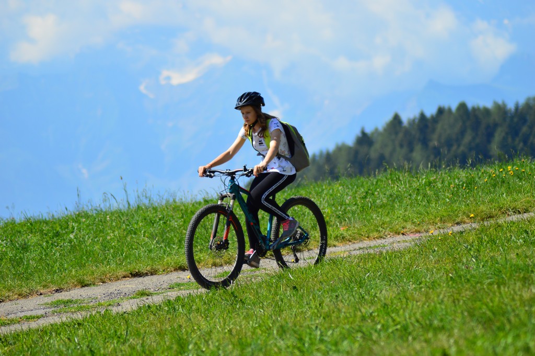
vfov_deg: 5.9
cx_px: 268
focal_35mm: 232
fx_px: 3452
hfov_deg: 8.9
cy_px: 178
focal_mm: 155
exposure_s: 1/1250
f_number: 4.5
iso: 200
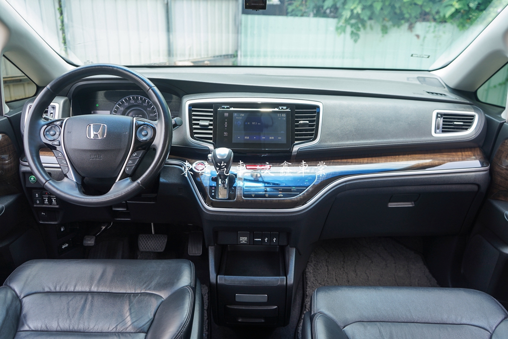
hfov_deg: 60.3
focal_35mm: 31
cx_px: 254
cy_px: 170
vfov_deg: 42.3
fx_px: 437
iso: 100
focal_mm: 31
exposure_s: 1/60
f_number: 4.5
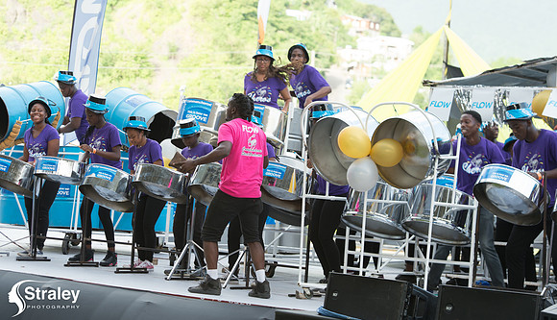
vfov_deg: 10.3
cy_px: 137
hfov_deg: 17.8
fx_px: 1774
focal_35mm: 119
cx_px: 248
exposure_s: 1/160
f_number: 5.6
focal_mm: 102
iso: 250
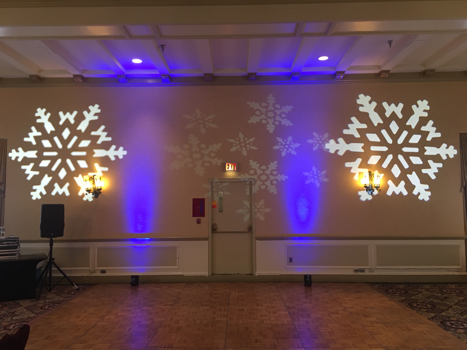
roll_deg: -0.6
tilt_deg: +3.8
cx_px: 234
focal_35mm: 29
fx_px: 391
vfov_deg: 48.2
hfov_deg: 61.7
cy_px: 175
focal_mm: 4.15
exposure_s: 1/15
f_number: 2.2
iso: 80
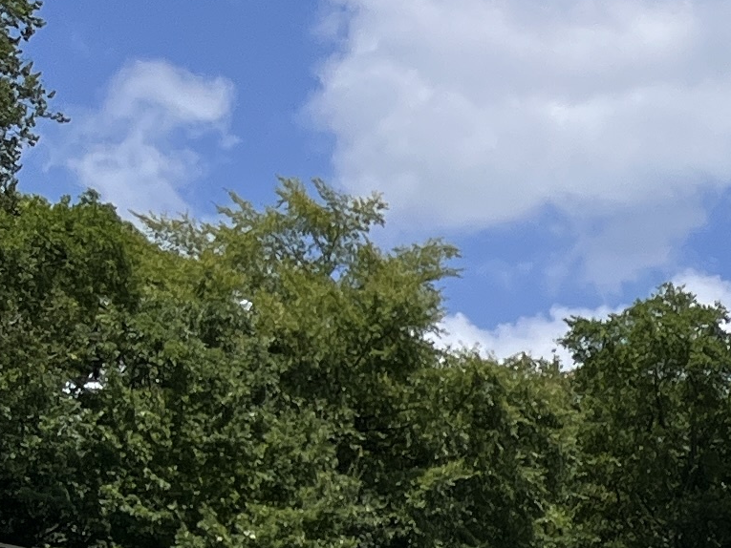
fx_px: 2894
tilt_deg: +0.0
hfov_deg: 11.8
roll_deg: +0.9
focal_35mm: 137
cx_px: 1748
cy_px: 1292
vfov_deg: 9.6
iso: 50
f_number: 1.6
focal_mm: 5.1
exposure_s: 1/3745
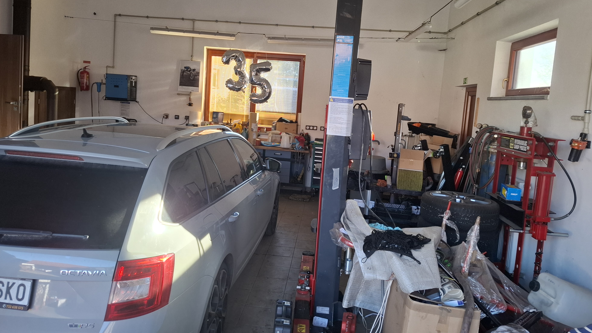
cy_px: 132
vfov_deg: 44.2
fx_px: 408
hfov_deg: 71.9
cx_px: 288
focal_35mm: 26
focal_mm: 5.54
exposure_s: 1/100
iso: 80
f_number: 1.8
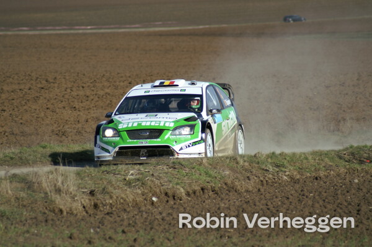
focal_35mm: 450
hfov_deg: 4.6
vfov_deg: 3.0
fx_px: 4646
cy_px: 124
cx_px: 186
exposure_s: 1/640
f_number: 7.1
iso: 100
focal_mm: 300
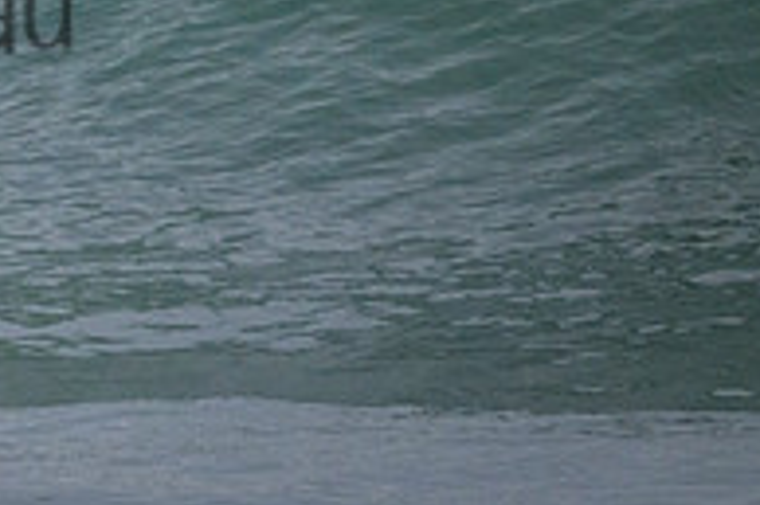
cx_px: -341
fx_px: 50559
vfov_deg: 0.6
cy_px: -41
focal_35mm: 2397
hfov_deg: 0.9
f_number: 11
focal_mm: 800
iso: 4000
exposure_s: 1/2000
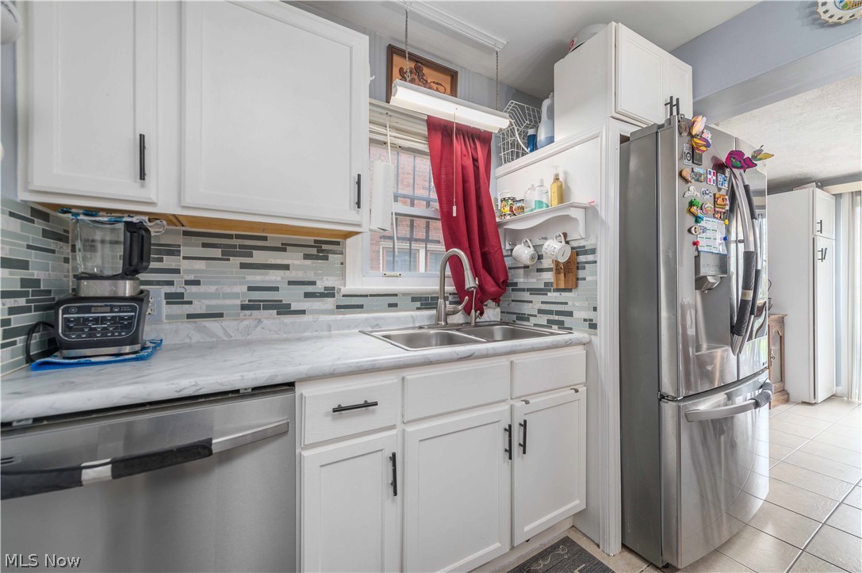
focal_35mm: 14
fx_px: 335
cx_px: 431
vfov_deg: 81.1
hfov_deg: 104.3
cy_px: 286
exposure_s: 1/60
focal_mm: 14
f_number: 8
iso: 125
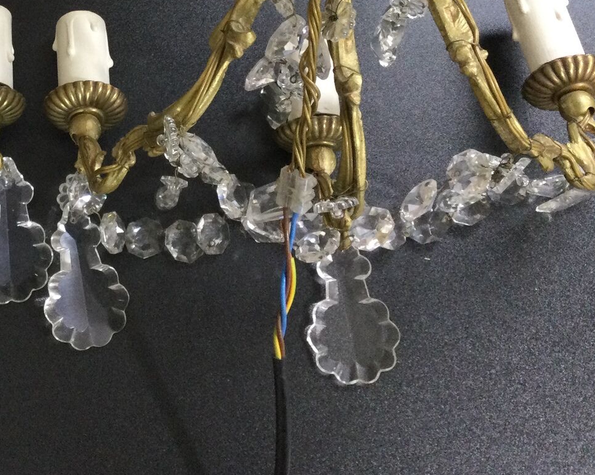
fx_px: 1109
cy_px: 51
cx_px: 43
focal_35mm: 63
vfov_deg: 23.6
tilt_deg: -74.0
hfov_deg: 28.7
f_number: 2.4
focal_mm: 3.3
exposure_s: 1/33
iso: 125
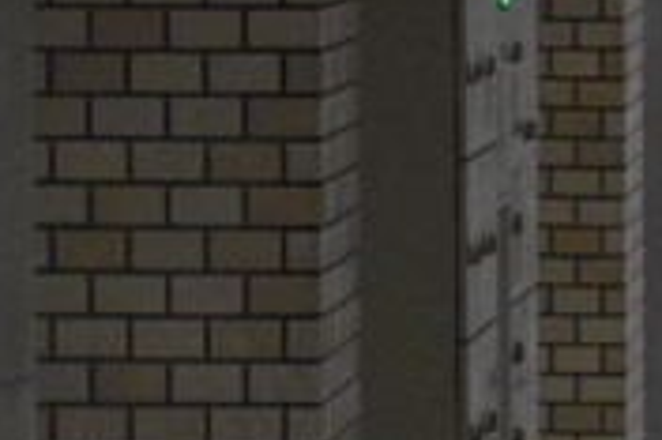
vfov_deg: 2.0
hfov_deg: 3.0
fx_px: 12419
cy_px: 613
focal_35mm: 676
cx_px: 2061
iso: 3200
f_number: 4.2
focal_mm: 66
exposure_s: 1/200
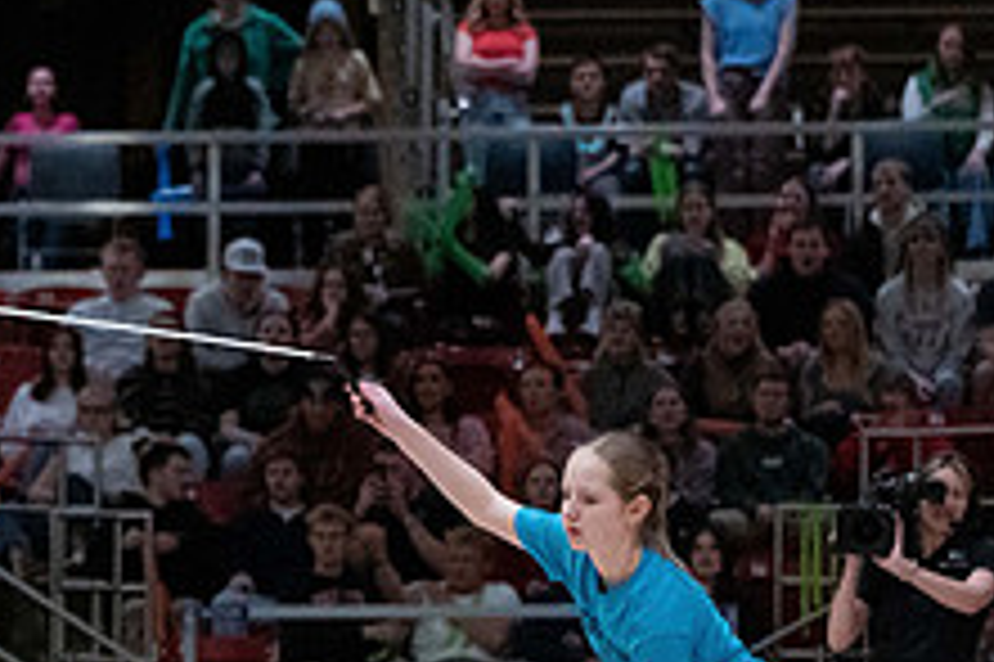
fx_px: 7256
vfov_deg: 5.2
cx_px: -131
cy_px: 703
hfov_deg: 7.8
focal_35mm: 263
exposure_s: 1/1000
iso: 8000
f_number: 2.8
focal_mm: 76
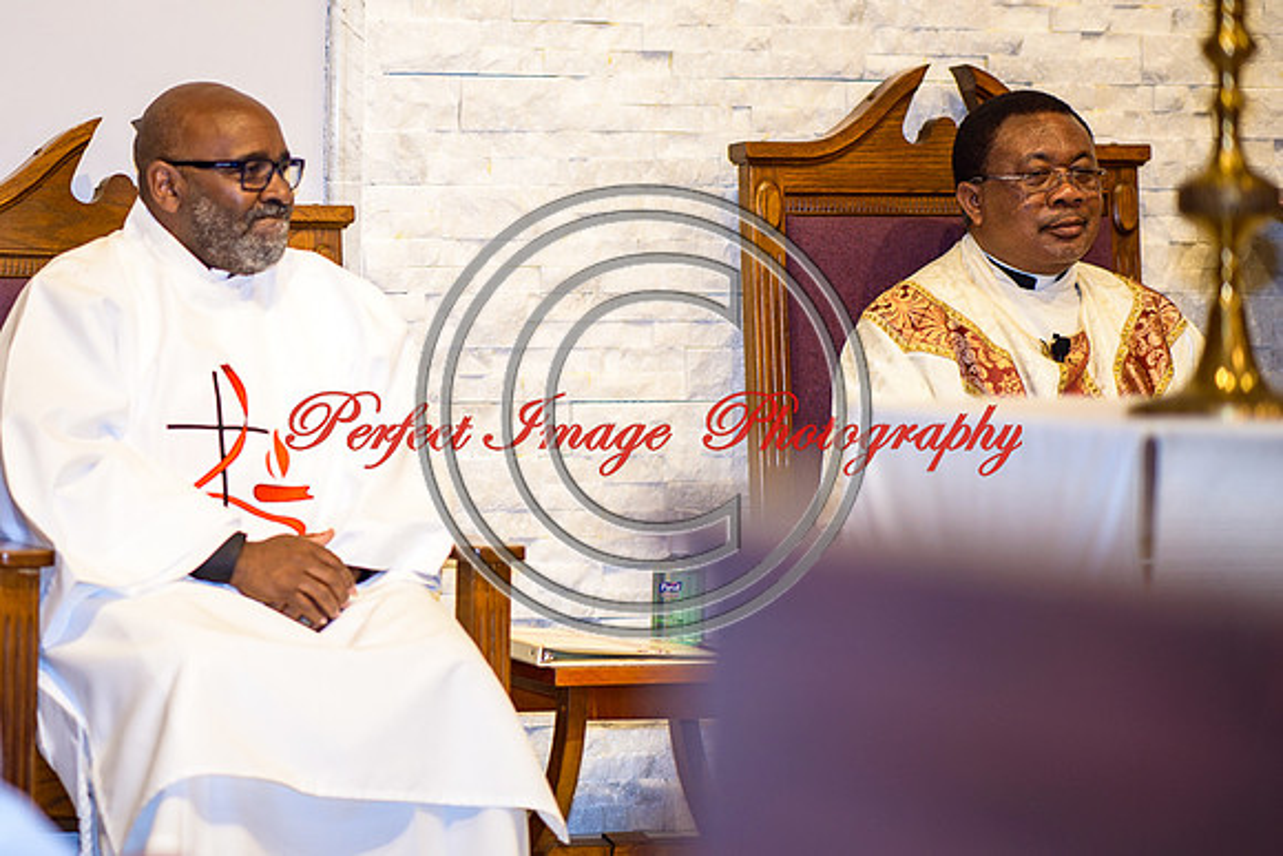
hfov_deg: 13.2
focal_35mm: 156
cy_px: 338
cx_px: 340
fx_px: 5545
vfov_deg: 8.8
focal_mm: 105
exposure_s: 1/100
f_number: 1.4
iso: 100
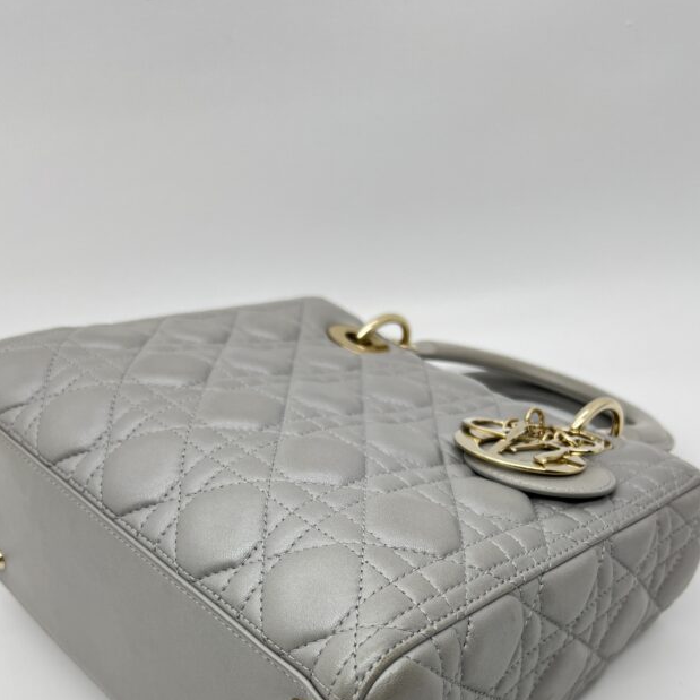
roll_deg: +5.7
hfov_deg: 43.9
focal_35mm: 38
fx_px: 869
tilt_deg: -42.6
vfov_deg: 41.8
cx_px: 339
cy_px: 567
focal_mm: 5.7
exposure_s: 1/131
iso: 32
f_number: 1.5
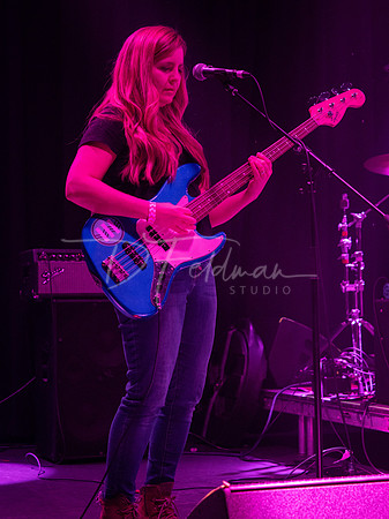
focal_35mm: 80
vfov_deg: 24.4
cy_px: 260
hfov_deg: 18.4
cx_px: 194
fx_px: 1200
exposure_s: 1/125
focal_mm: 40
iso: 2000
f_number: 2.8
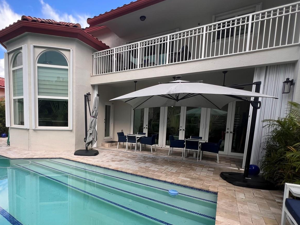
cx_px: 115
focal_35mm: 18
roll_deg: -1.9
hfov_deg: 86.2
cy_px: 138
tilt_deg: -6.2
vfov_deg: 70.7
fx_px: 156
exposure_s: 1/222
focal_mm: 1.57
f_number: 1.8
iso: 32
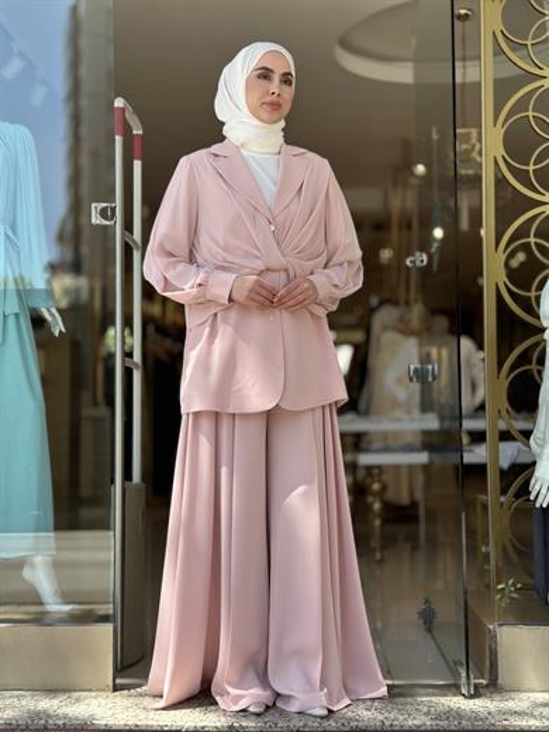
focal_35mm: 48
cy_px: 366
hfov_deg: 30.3
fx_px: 1015
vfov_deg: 39.7
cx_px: 274
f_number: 1.78
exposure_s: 1/1050
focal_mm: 6.86
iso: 80
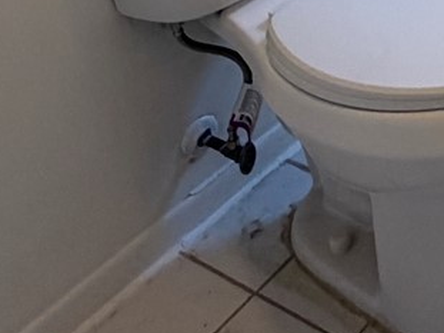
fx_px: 923
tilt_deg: -10.6
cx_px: 721
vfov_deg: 14.8
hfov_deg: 21.3
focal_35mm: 72
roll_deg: +3.9
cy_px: -413
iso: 250
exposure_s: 1/120
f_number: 2.2
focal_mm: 2.22
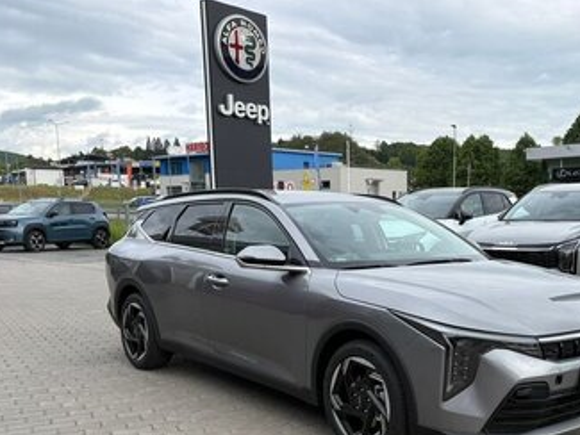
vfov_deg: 36.3
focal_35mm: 39
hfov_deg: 46.9
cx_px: 396
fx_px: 654
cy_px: 308
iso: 50
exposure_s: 1/2075
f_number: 1.6
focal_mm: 5.96
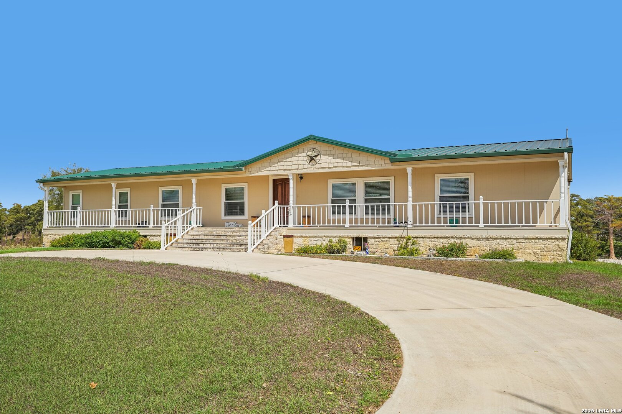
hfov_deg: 61.9
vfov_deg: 43.6
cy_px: 207
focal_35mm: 30
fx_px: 518
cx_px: 311
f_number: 8
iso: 100
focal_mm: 30
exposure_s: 1/500
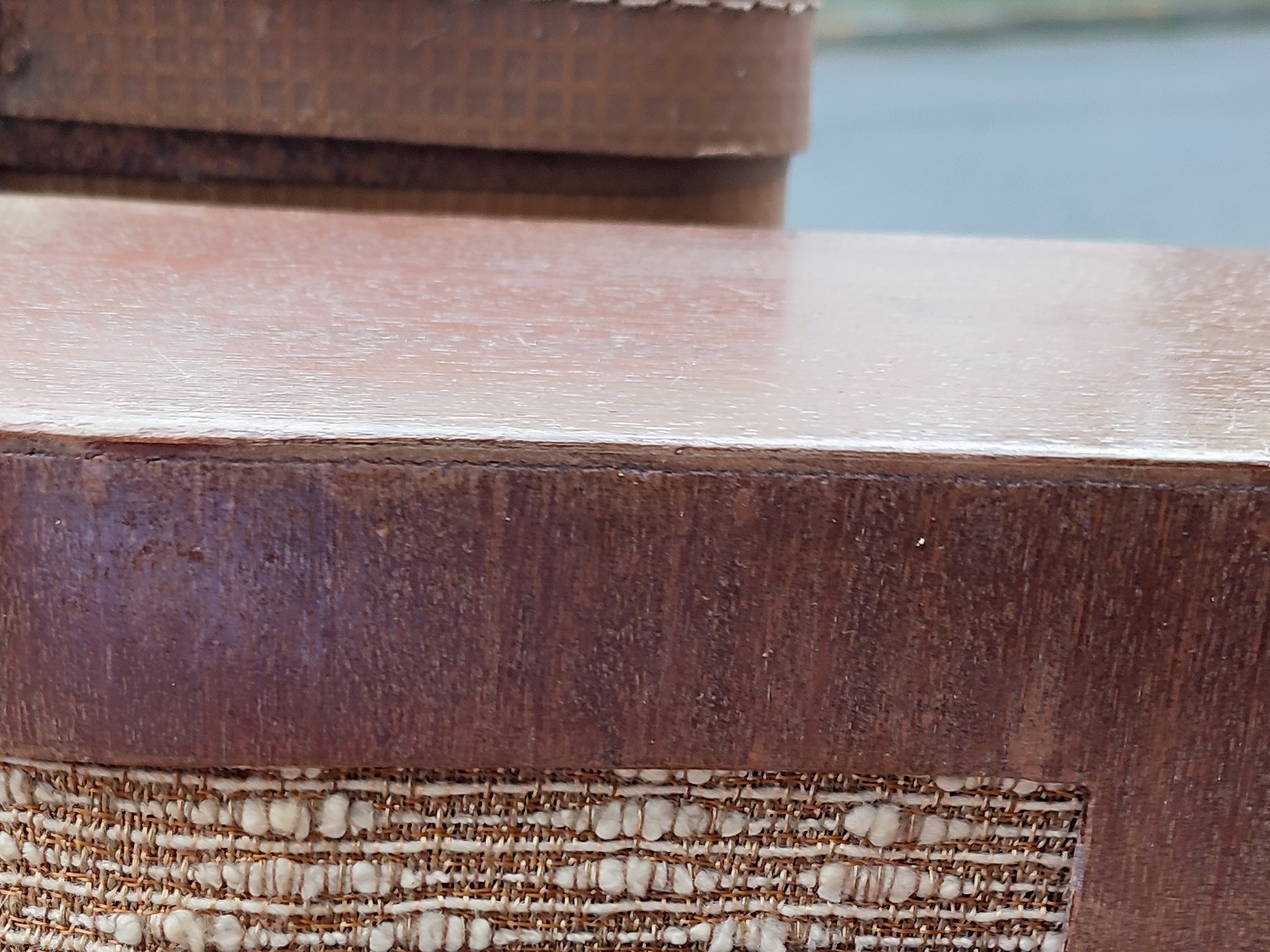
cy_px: 1079
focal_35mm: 64
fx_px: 2348
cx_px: 465
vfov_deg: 21.6
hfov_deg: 30.1
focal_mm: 6.04
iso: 81
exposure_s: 1/50
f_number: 1.9
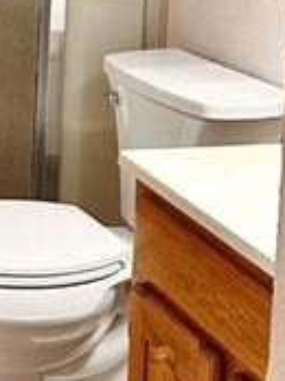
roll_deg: -2.3
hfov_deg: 13.1
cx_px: -162
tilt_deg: -7.7
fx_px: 1166
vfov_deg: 17.7
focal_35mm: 106
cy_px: -81
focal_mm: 6.86
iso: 200
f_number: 1.78
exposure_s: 1/120
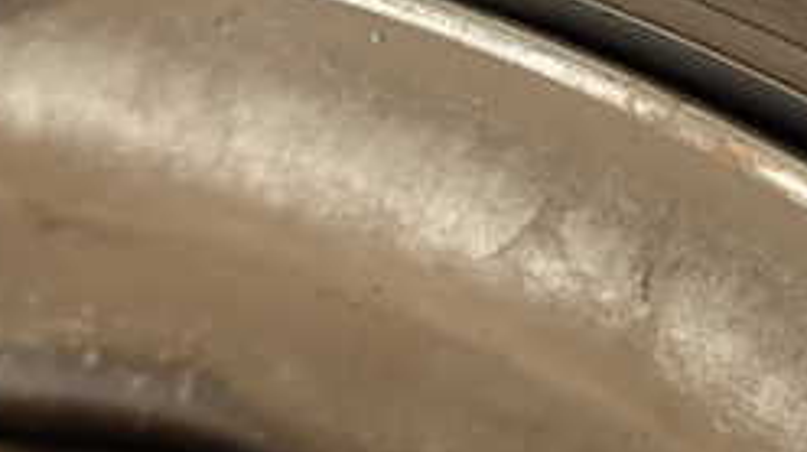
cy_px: -33
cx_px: 719
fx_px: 1411
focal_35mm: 66
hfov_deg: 30.6
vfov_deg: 17.6
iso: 100
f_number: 2
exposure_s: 1/60
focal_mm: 4.5
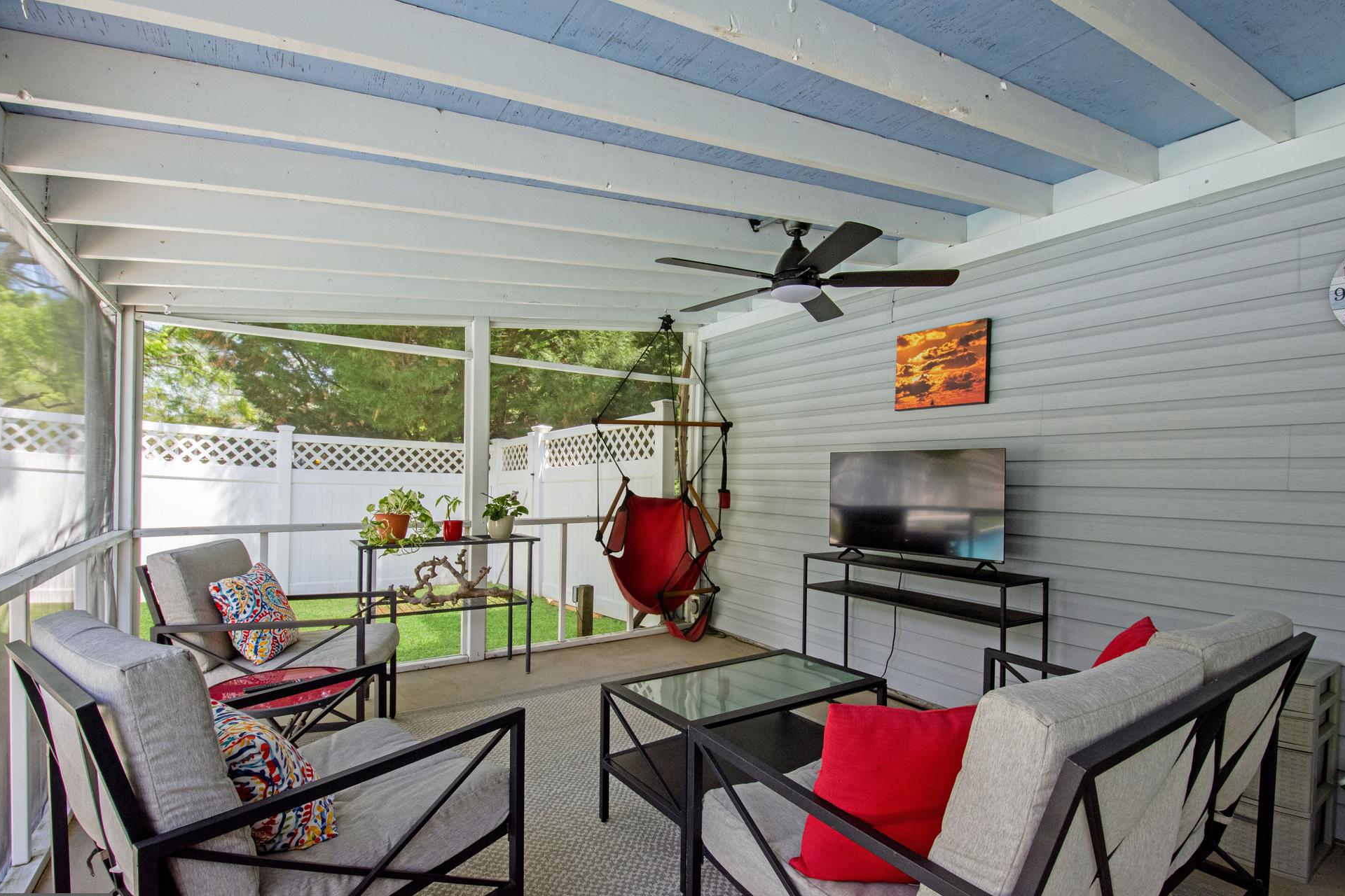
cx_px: 675
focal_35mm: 16
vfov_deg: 73.7
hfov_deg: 96.7
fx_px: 598
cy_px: 467
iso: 1250
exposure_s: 1/320
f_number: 8
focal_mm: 10
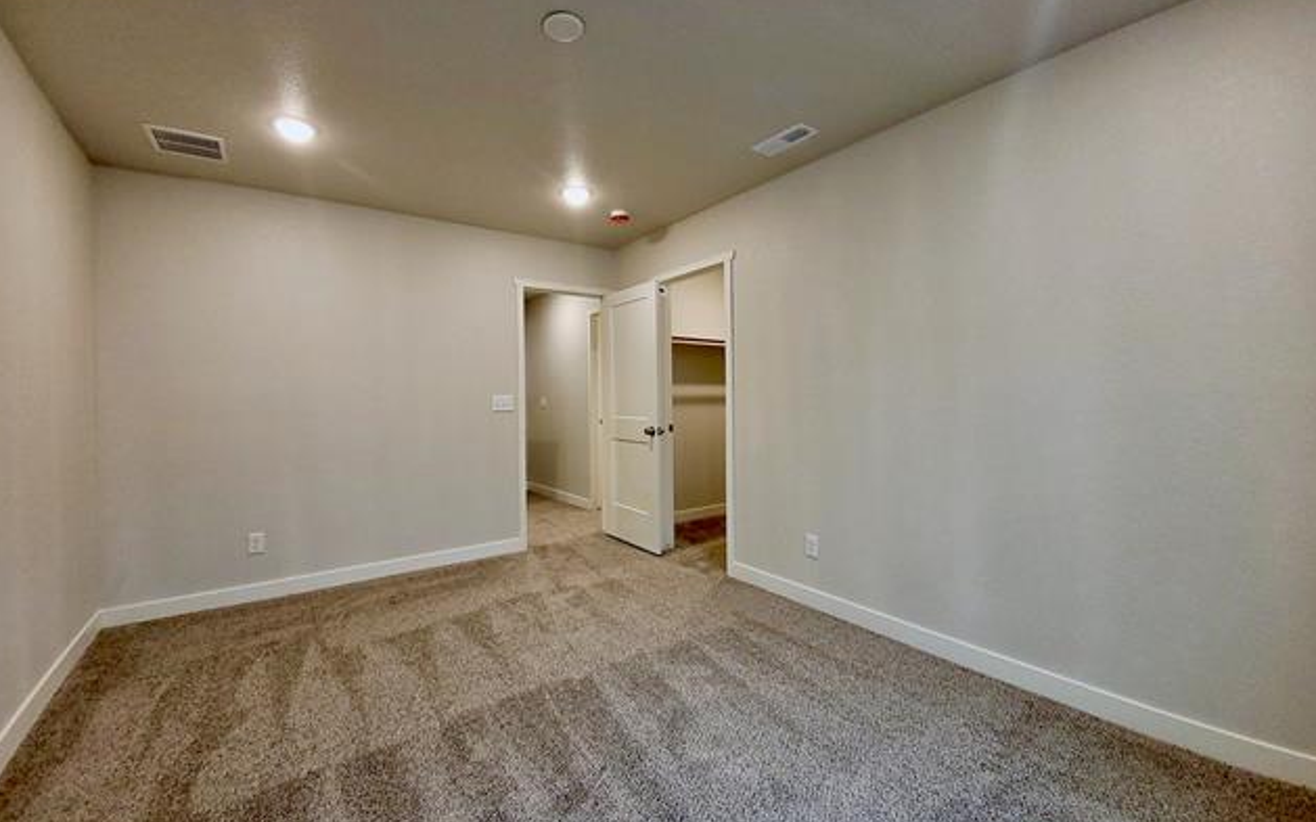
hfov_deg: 105.3
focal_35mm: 14
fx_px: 502
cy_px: 409
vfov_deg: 78.6
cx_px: 653
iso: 125
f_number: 2.2
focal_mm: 1.74
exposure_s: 1/30
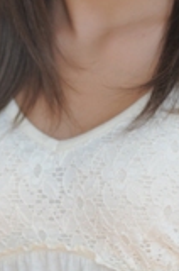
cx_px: 135
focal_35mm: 238
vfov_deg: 8.6
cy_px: 25
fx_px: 1783
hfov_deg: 5.7
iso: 200
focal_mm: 85
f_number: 2.2
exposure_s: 1/320
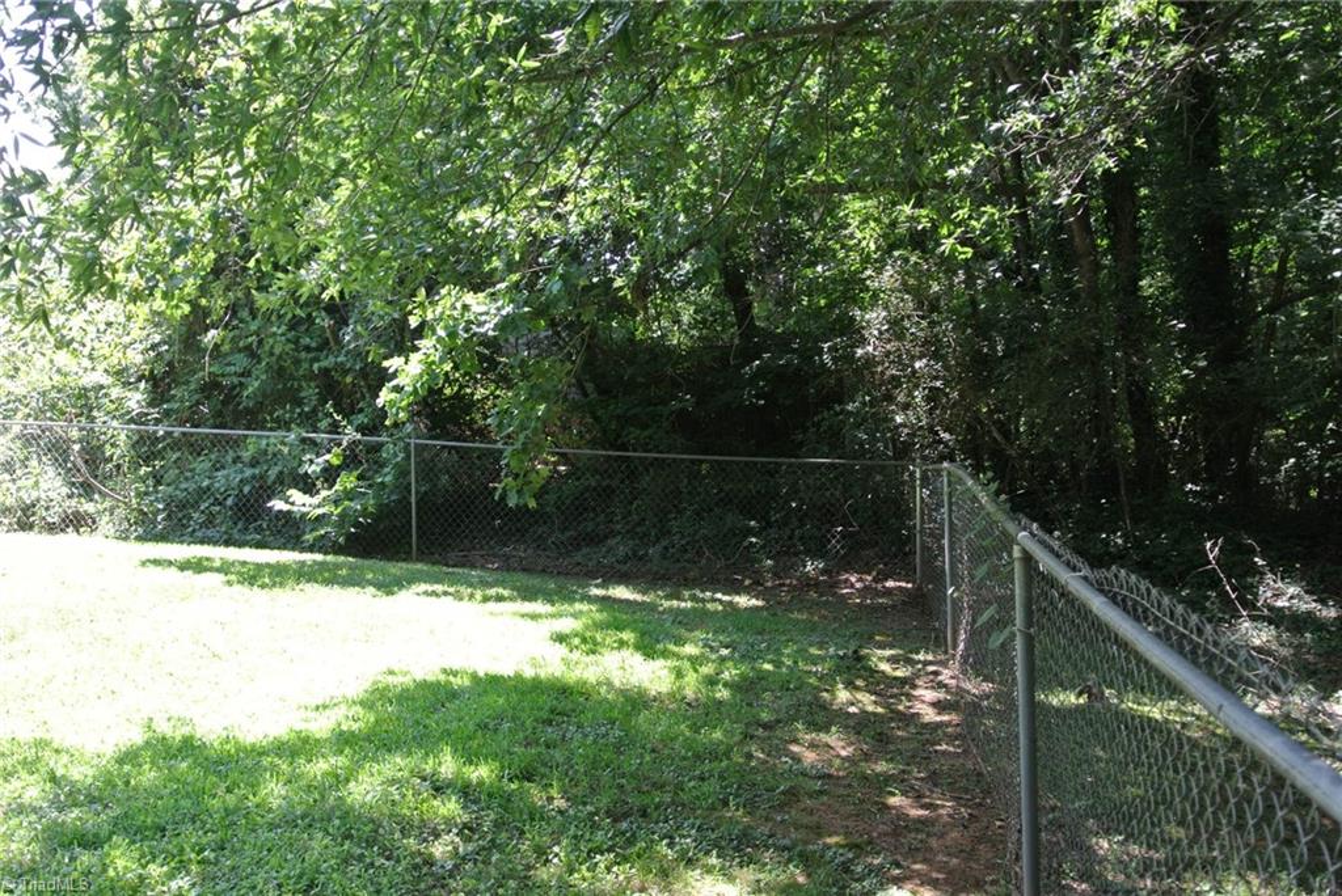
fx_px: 1455
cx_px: 671
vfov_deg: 34.3
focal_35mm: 39
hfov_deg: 49.5
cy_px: 448
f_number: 4
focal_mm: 14.5
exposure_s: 1/125
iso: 200
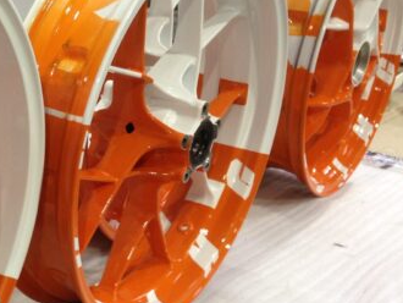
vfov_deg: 18.4
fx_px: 932
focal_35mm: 80
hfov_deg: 22.8
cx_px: -55
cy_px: 187
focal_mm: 4.13
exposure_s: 1/20
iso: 64
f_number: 2.4
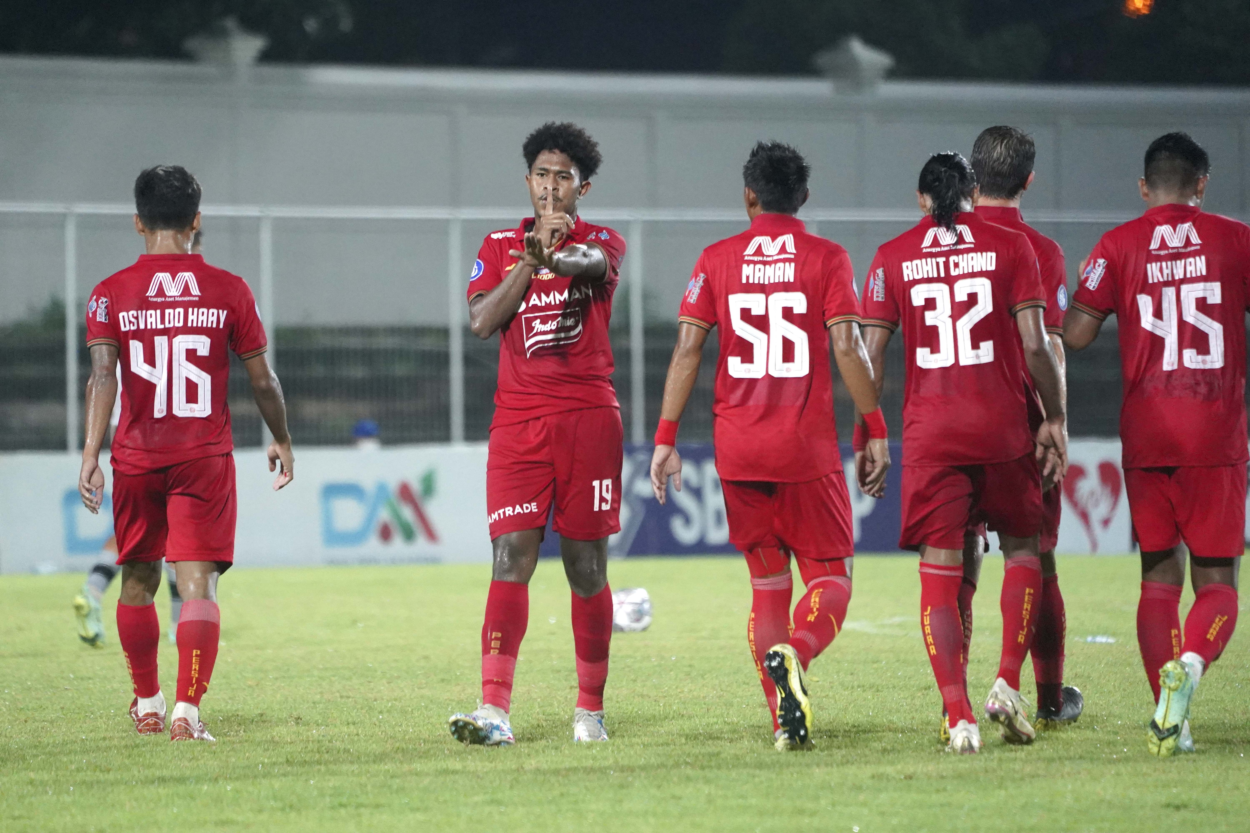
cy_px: 416
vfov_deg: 3.8
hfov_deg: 5.7
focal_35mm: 361
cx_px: 625
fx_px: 12534
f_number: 5.6
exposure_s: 1/640
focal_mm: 361
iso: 10000
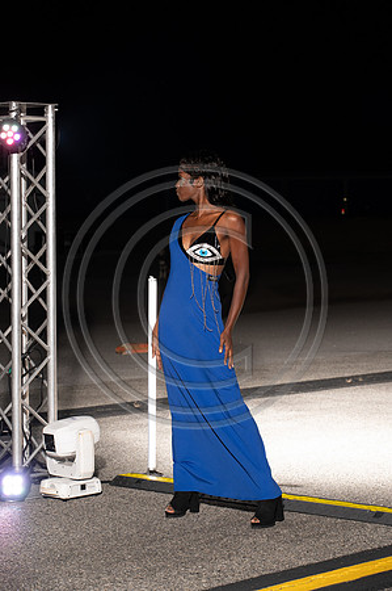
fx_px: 1604
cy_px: 296
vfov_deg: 20.8
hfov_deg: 13.9
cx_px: 196
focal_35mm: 98
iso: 1000
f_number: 6.3
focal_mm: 98
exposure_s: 1/200
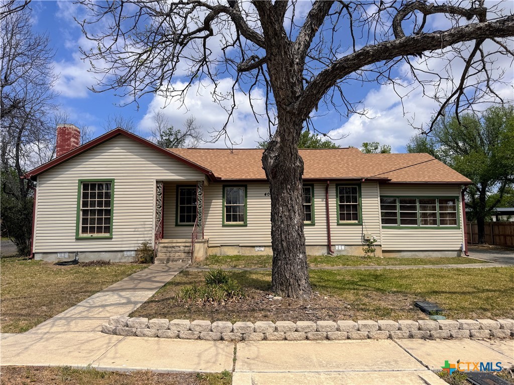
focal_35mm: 24
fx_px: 356
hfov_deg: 71.6
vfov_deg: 56.8
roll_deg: +0.7
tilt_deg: +6.3
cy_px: 192
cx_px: 257
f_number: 1.78
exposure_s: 1/7092
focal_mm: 6.76
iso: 80
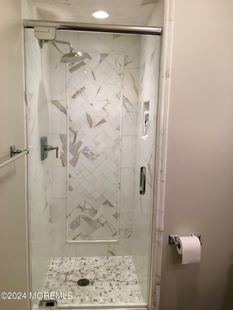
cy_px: 155
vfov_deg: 61.7
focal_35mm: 29
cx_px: 116
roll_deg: -1.2
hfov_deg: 48.2
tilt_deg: -5.7
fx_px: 260
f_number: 2.2
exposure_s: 1/30
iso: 64
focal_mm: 4.15
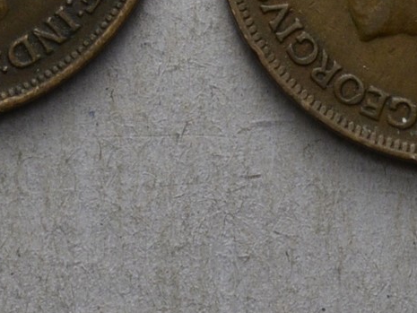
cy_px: -314
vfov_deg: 5.9
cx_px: 248
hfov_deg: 8.1
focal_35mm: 244
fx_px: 2940
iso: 400
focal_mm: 32
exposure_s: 1/250
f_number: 14
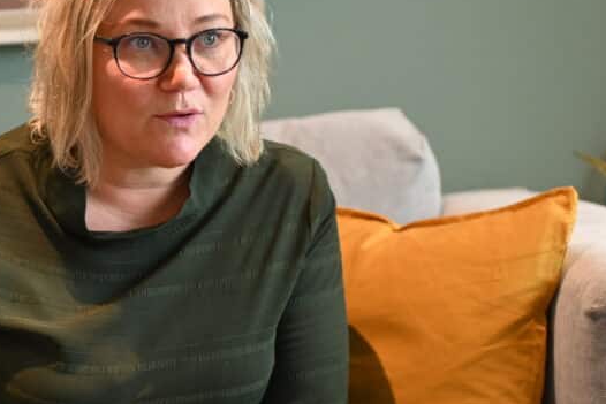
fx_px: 1835
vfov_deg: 12.6
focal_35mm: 109
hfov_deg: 18.6
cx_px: 149
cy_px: 211
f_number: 2.8
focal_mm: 56
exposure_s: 1/125
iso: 1800
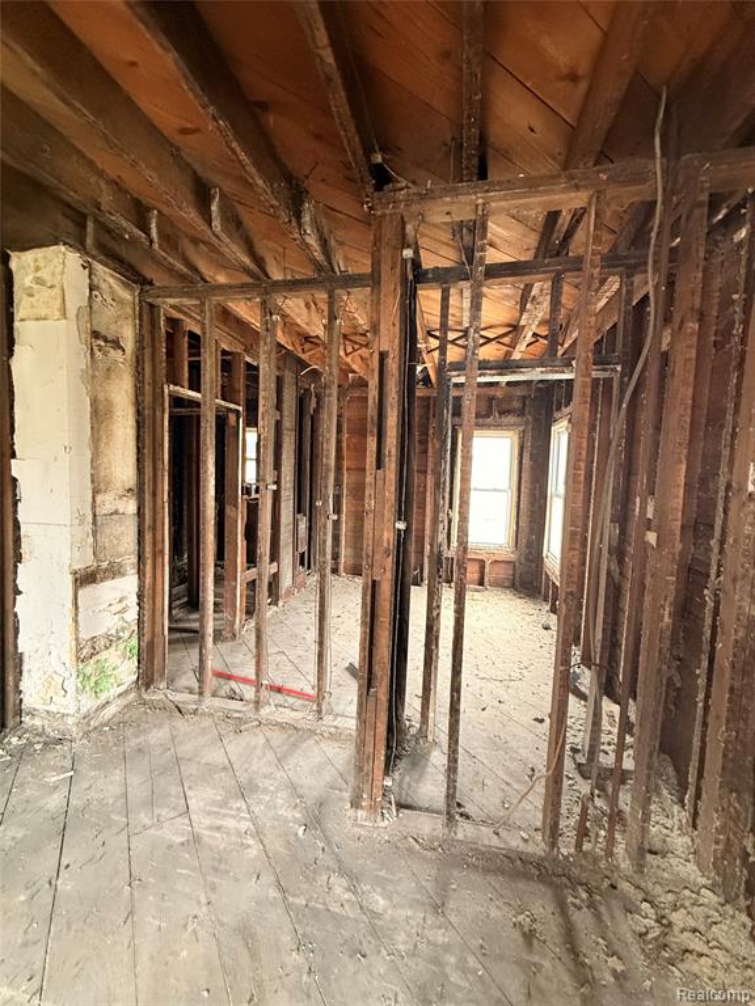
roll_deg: +0.1
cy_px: 503
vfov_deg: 102.1
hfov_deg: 85.7
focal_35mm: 14
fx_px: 407
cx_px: 378
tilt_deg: -3.6
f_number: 2.2
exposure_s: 1/60
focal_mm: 2.22
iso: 640
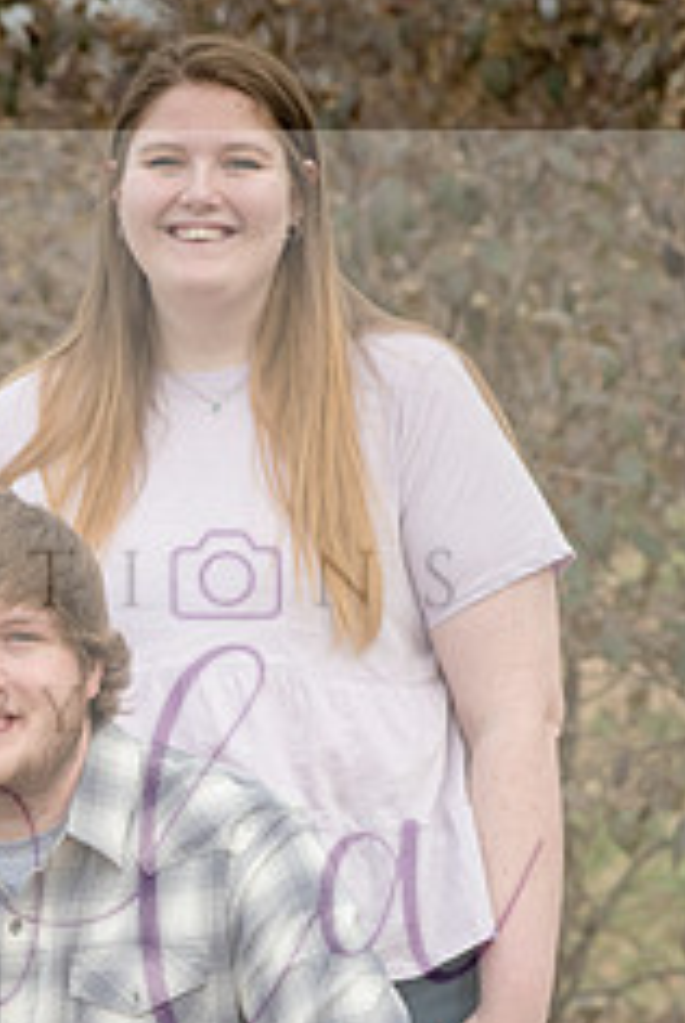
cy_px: 780
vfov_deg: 10.3
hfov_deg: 6.9
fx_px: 5691
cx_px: 74
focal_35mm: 200
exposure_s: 1/640
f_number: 6.3
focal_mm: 105
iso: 400
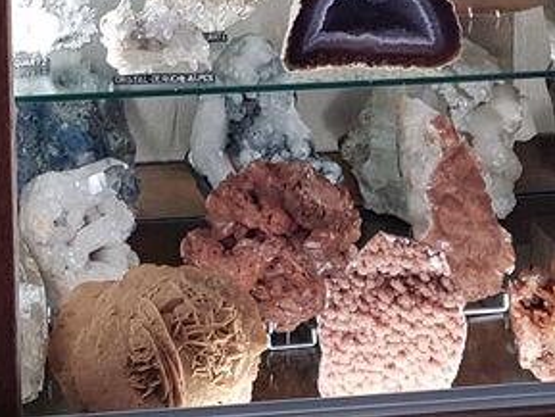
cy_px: -302
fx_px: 1444
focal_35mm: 90
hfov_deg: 20.6
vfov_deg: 14.7
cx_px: -79
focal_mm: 4.2
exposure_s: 1/50
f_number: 1.7
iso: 50
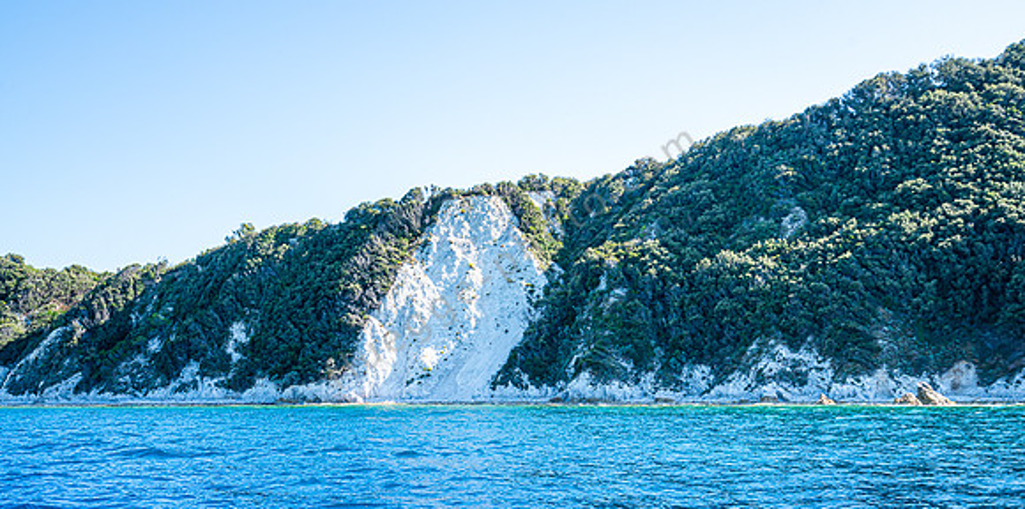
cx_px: 513
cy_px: 297
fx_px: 1004
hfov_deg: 54.1
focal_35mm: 38
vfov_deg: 28.4
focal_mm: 35
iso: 400
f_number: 8
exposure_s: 1/320
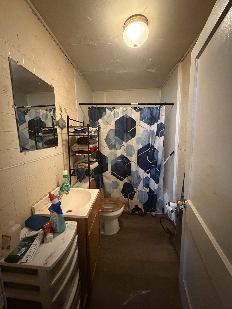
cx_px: 116
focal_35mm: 14
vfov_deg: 102.1
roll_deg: +1.9
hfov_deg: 85.7
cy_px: 154
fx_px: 125
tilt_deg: -8.1
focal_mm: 2.22
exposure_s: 1/40
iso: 1250
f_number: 2.2
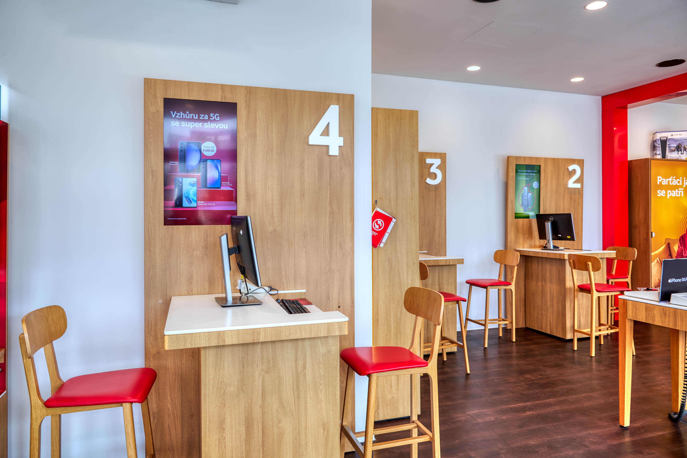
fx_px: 458
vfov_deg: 53.2
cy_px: 229
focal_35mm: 24
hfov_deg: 73.7
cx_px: 344
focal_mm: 24
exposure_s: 1/30
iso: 320
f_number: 8
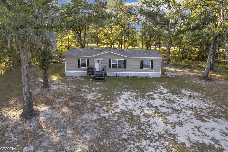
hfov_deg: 78.6
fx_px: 139
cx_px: 114
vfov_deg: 57.2
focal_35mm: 22
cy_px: 76
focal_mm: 8.38
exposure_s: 1/250
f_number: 2.8
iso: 140
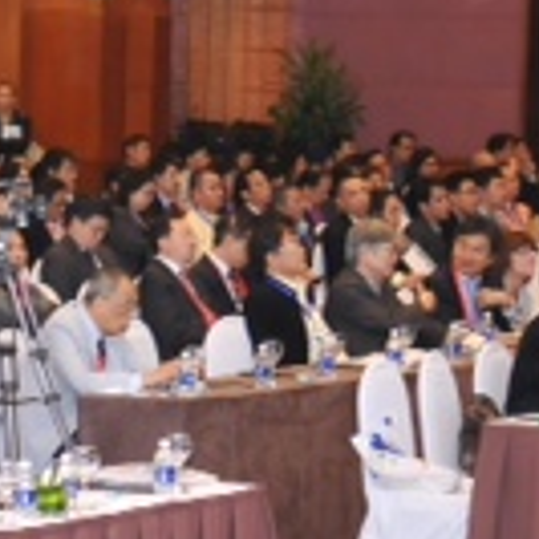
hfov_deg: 6.9
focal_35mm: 245
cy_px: 316
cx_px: -462
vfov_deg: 7.1
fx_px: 4316
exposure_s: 1/60
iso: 1000
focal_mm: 40
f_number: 3.2
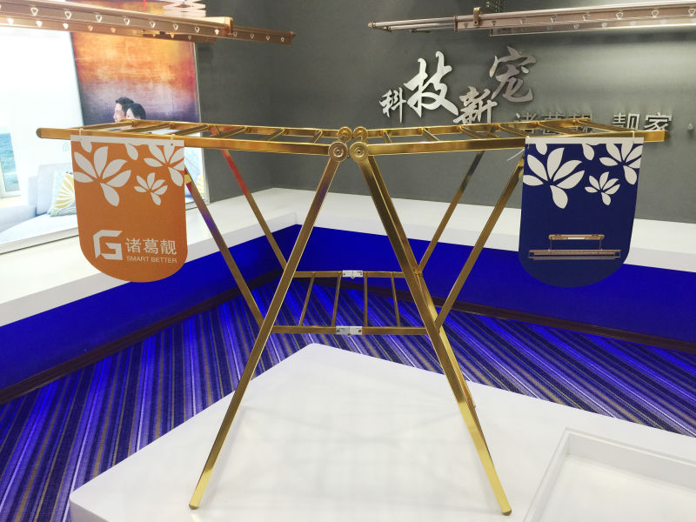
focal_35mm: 29
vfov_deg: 48.2
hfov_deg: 61.7
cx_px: 348
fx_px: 583
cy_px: 261
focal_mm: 4.15
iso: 50
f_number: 2.2
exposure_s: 1/33
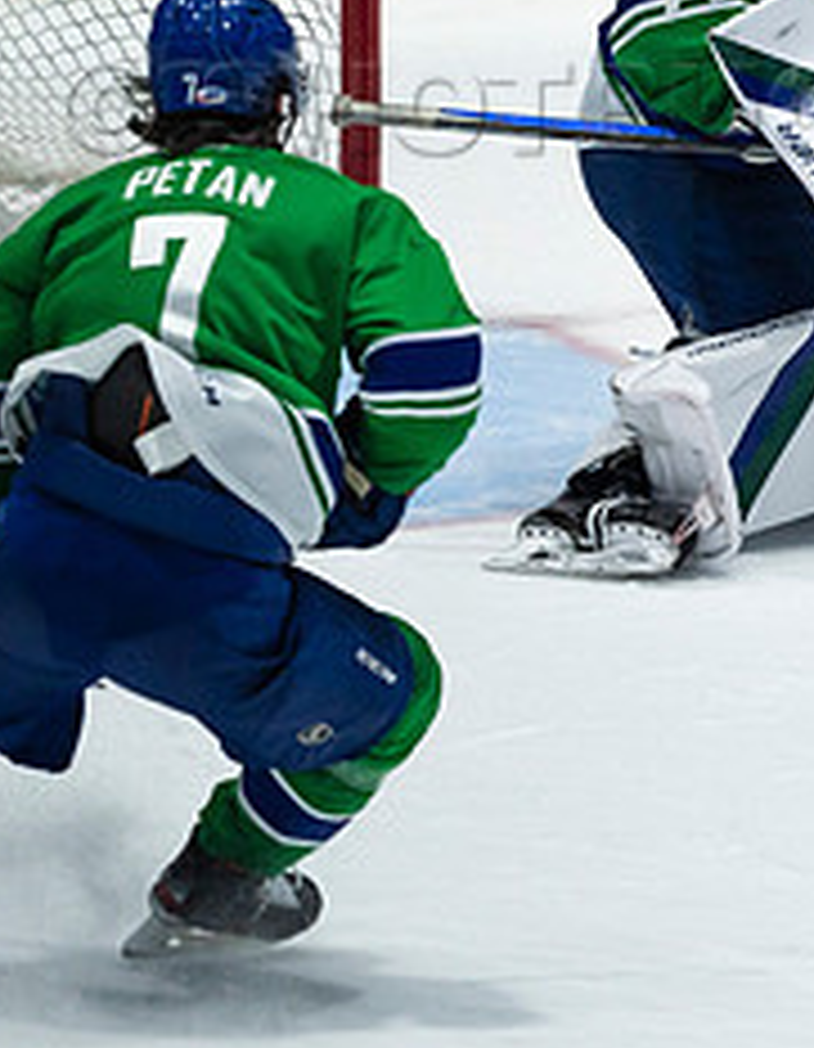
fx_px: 51027
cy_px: 86
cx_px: 1155
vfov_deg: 1.2
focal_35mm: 1664
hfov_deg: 0.9
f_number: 4
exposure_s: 1/1000
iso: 1600
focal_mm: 600
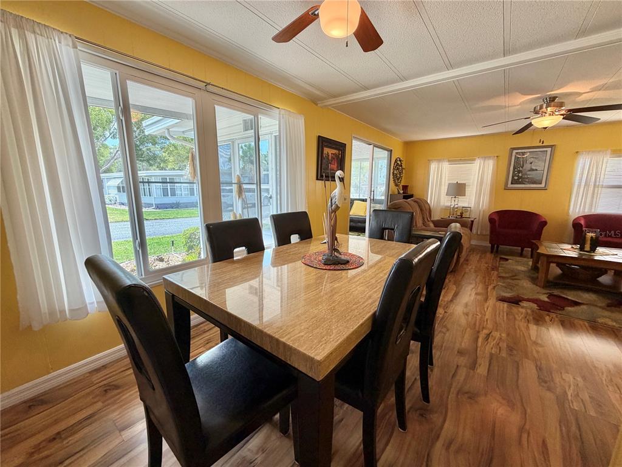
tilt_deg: -9.5
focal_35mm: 14
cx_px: 311
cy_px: 234
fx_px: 252
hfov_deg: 102.1
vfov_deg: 85.7
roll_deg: +0.2
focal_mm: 2.22
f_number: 2.2
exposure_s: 1/121
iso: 160
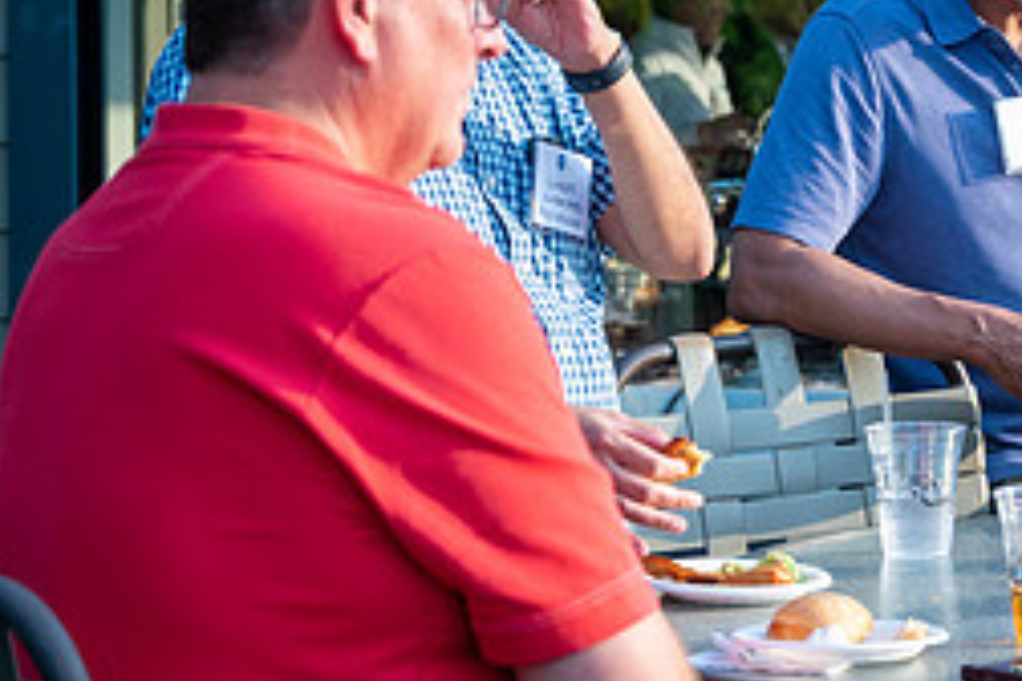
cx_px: 1132
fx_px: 3662
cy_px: 93
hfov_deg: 15.5
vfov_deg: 10.6
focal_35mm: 129
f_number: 4
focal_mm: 56
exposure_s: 1/1250
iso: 640
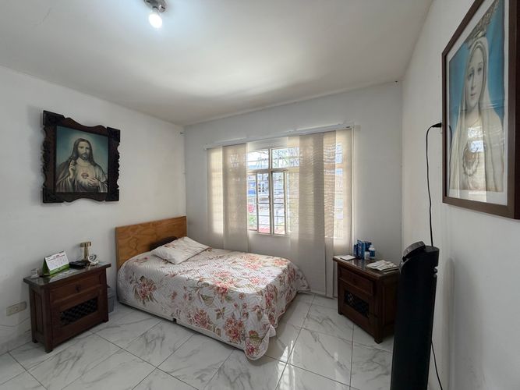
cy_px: 195
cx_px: 260
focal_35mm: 14
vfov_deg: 85.7
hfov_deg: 102.1
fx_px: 210
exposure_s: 1/121
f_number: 2.2
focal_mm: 2.22
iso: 125
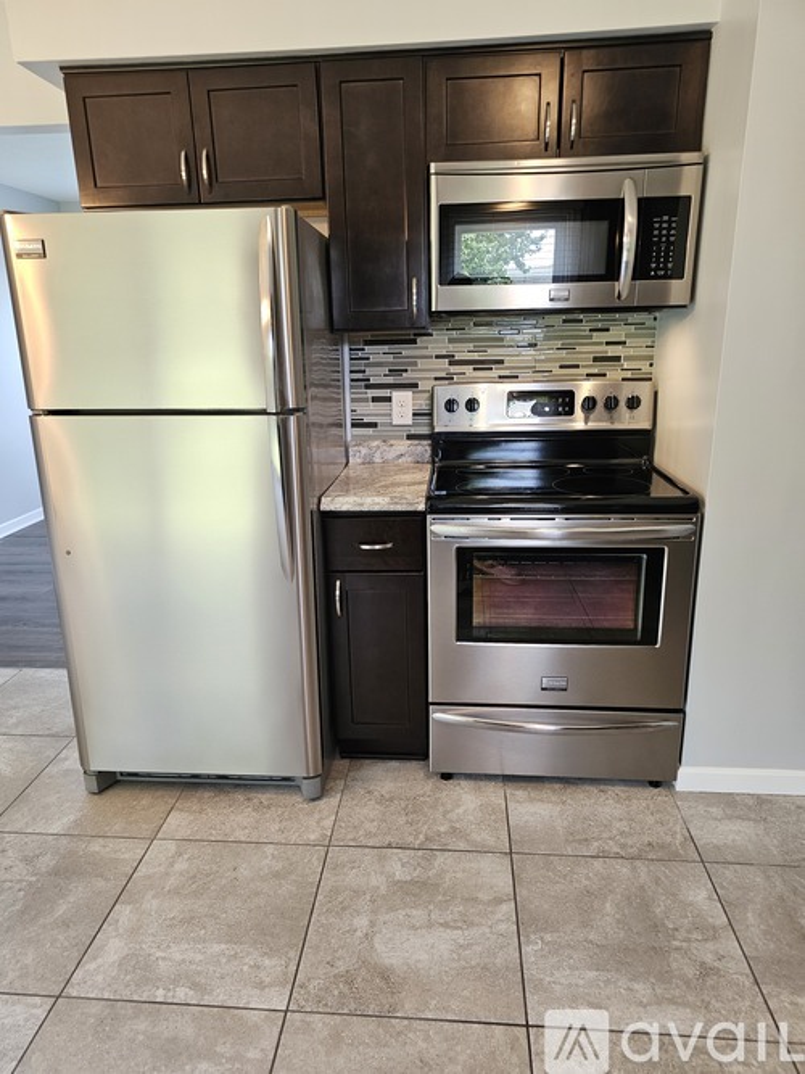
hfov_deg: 58.9
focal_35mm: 23
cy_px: 537
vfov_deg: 73.9
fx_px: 713
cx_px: 402
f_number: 1.7
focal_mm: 6.3
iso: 200
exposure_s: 1/120
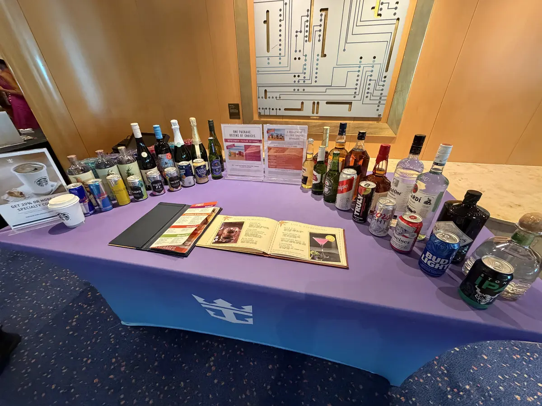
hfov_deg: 102.1
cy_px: 203
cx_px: 271
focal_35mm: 14
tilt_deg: -31.2
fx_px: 219
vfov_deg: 85.7
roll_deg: +2.1
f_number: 2.2
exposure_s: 1/60
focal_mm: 2.22
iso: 640
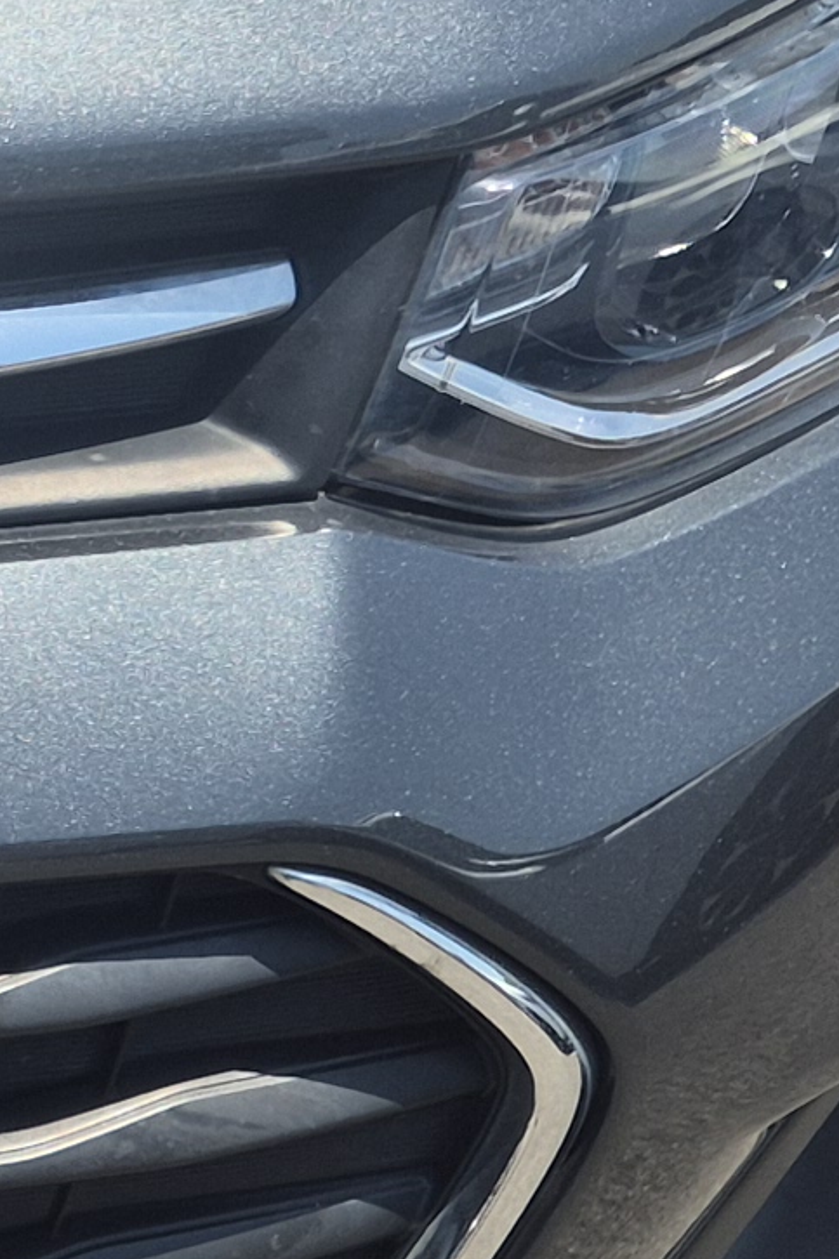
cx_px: -1320
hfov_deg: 9.1
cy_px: 130
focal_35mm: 132
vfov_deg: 15.4
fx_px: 4616
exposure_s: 1/1212
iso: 25
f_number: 1.8
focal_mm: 5.4
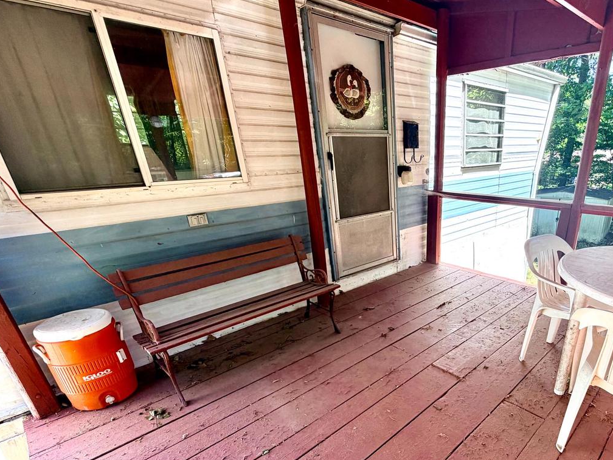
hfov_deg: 78.9
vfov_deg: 64.2
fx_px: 354
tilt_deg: -24.5
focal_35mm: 20
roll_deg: +1.0
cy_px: 308
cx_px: 412
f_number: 2.2
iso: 50
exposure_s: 1/141
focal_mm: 2.22
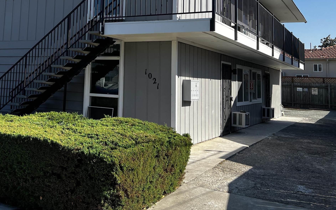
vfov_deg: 27.8
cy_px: 30
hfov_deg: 43.4
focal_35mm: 45
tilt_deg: +6.5
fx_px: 412
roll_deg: -2.3
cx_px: 97
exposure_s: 1/2123
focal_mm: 5.7
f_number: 1.5
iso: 50
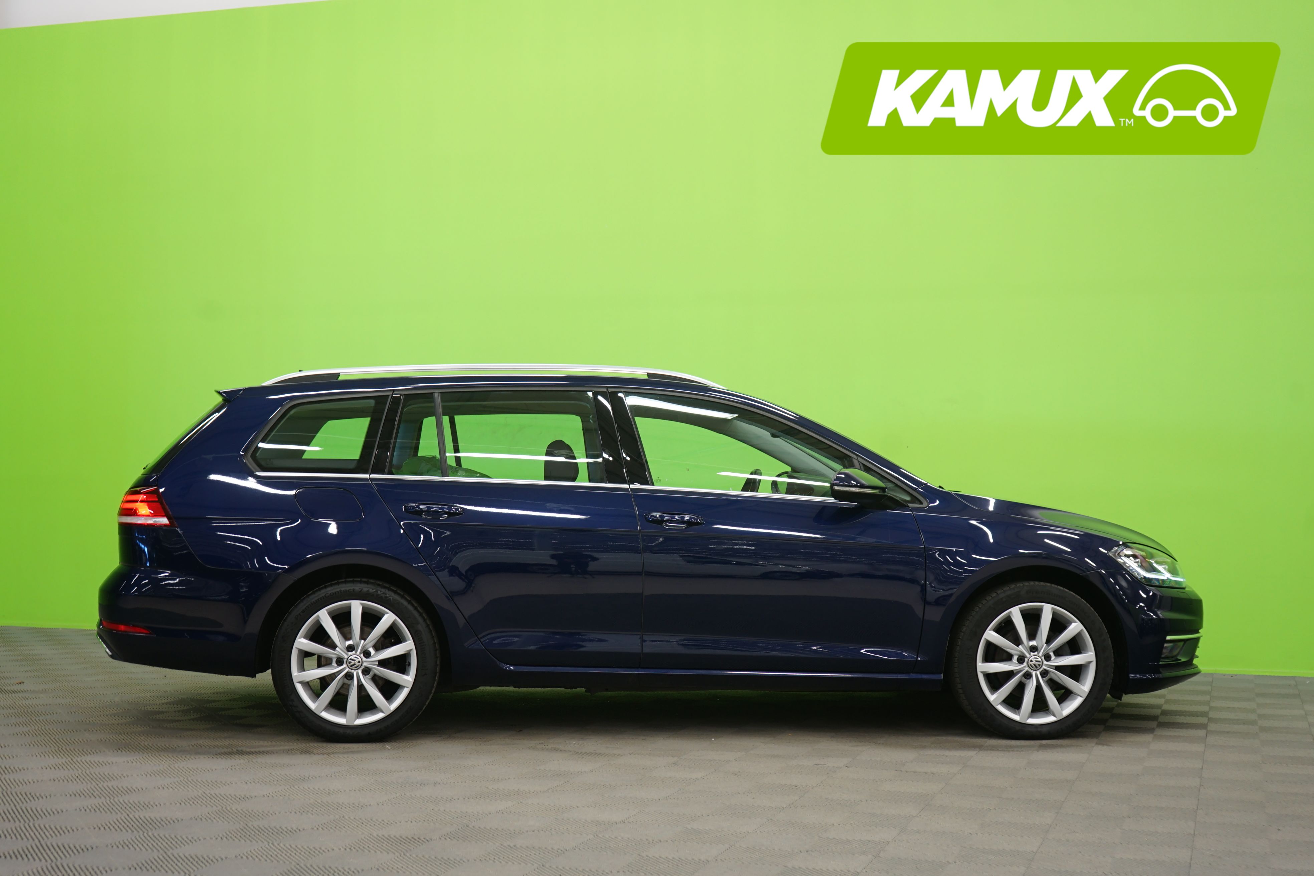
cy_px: 438
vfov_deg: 29.9
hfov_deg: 43.6
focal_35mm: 45
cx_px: 657
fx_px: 1642
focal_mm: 45
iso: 400
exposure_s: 1/6
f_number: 5
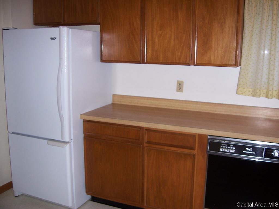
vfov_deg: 39.7
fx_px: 290
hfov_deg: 51.4
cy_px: 104
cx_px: 140
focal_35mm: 36
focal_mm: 6
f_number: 3
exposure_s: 1/60
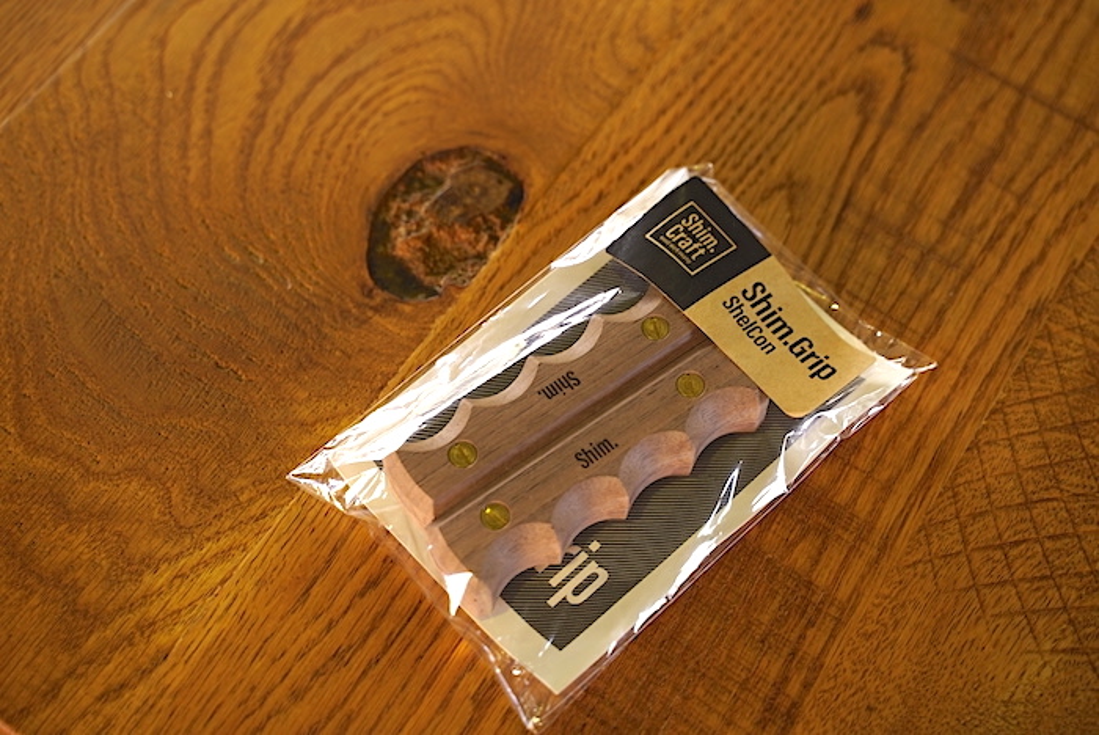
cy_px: 368
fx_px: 1589
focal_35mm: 52
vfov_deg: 26.0
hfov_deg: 38.2
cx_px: 550
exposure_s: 1/20
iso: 100
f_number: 4
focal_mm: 52
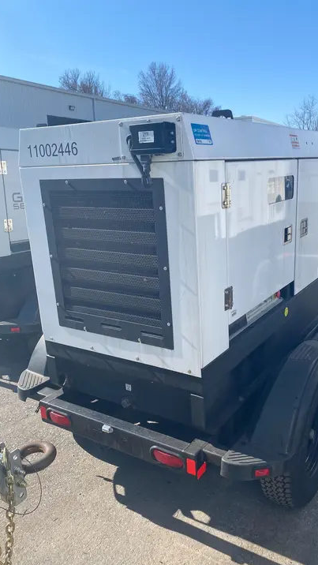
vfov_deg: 66.1
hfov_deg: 39.9
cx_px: 200
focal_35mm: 29
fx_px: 435
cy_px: 288
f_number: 1.8
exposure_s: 1/2105
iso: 32
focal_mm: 4.25
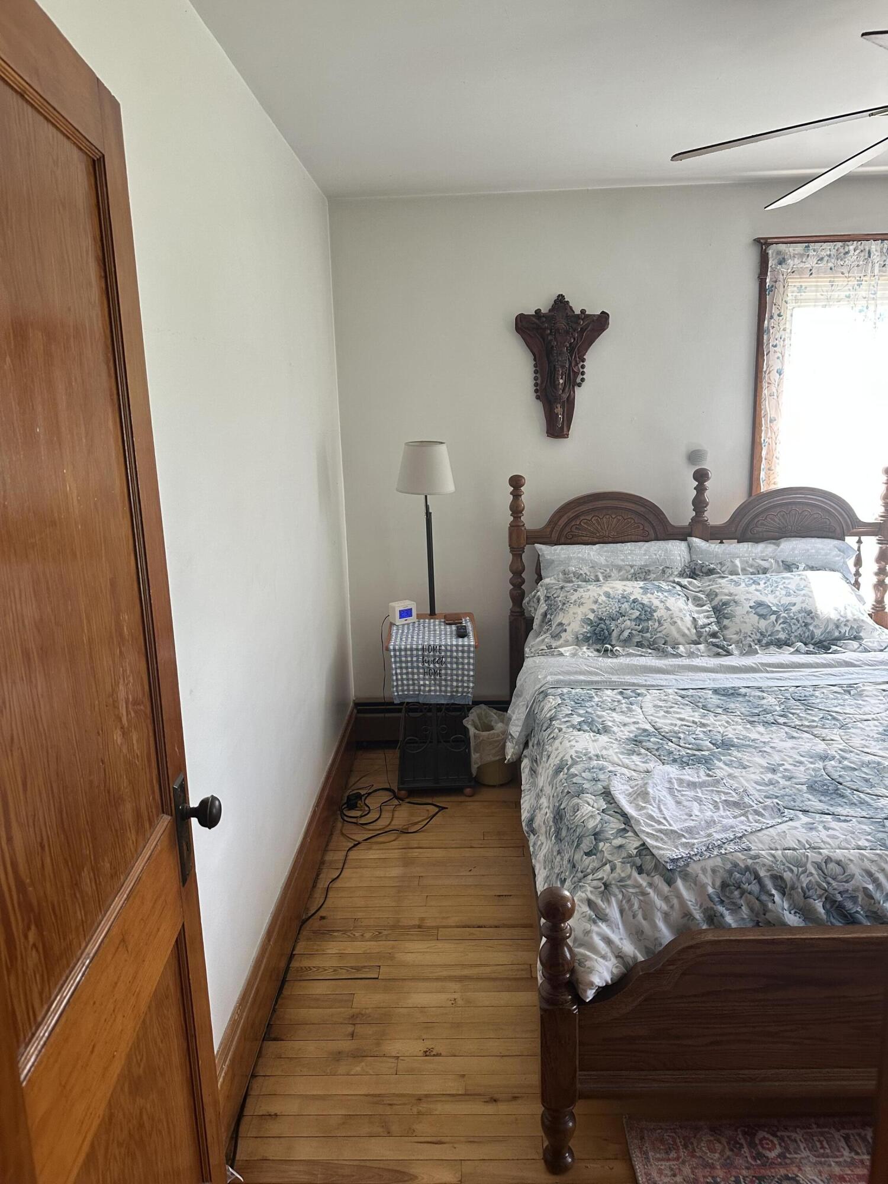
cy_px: 592
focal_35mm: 24
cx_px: 444
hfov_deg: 56.8
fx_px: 821
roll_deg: +0.1
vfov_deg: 71.6
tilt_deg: -11.6
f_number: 1.78
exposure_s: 1/120
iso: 200
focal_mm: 6.86
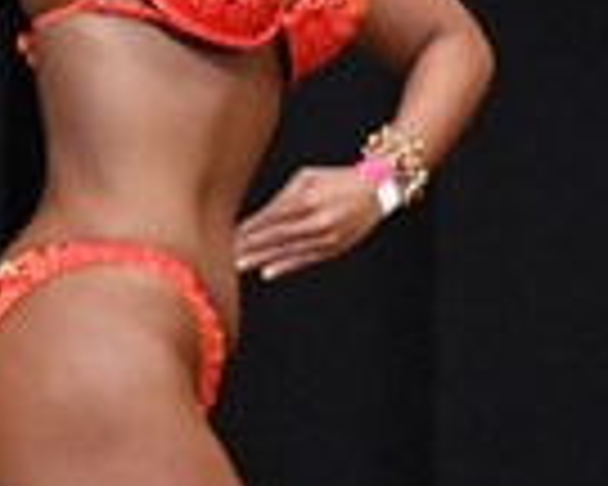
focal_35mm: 1291
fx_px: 23231
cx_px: 119
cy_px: 486
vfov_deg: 1.2
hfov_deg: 1.5
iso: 6400
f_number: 5.6
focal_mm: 160
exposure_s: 1/400
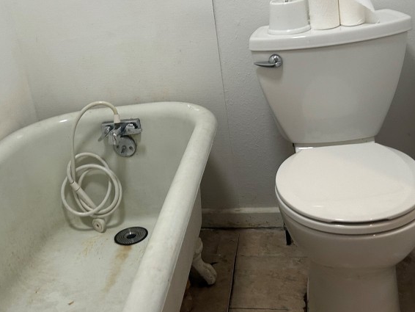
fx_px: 564
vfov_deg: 30.9
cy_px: 152
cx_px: 140
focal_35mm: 47
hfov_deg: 40.0
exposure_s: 1/60
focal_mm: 5.7
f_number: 1.5
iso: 100
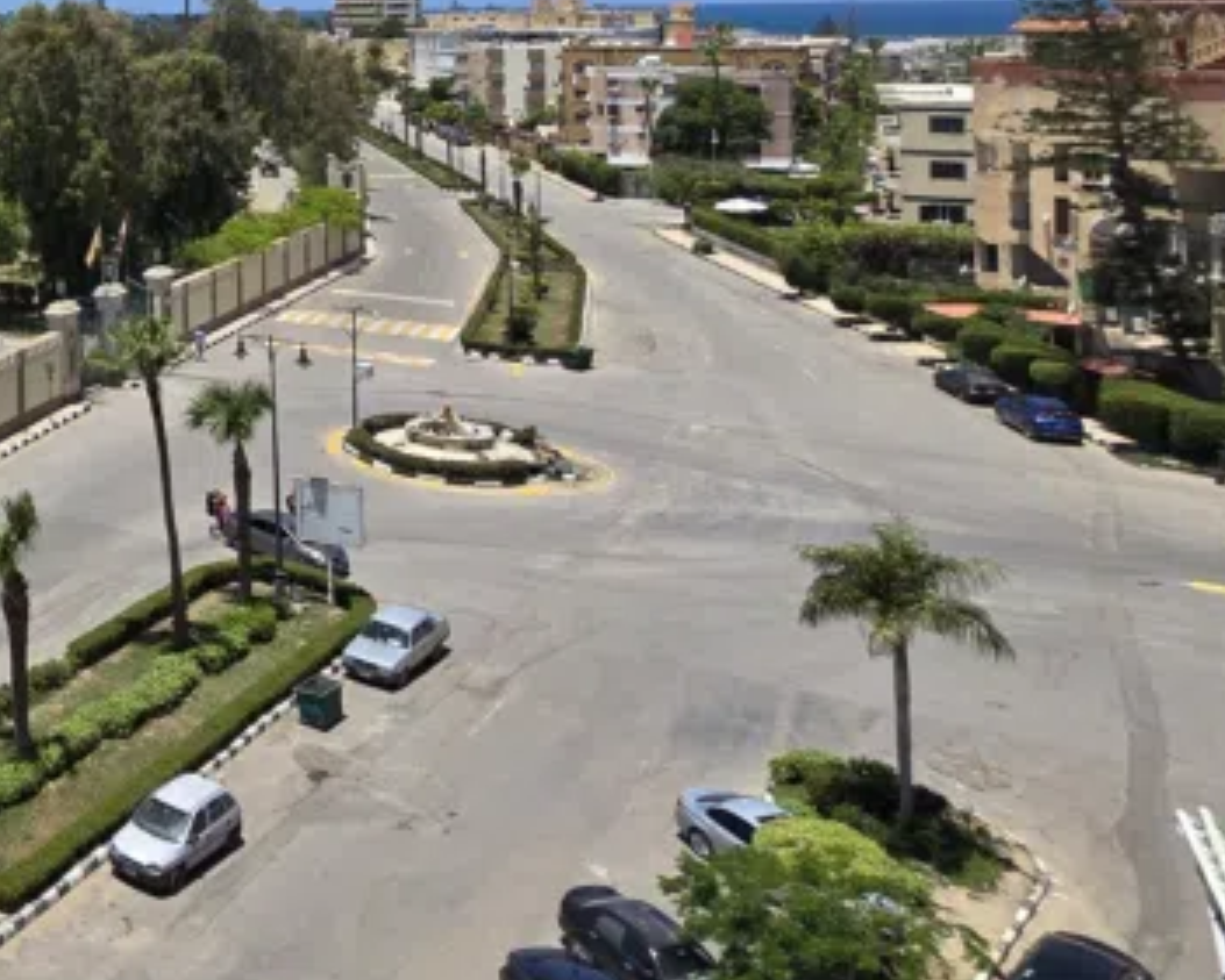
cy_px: 7
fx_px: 1342
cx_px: -342
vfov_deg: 36.3
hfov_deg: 35.1
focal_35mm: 37
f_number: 2.2
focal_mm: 2.2
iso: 50
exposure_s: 1/3160
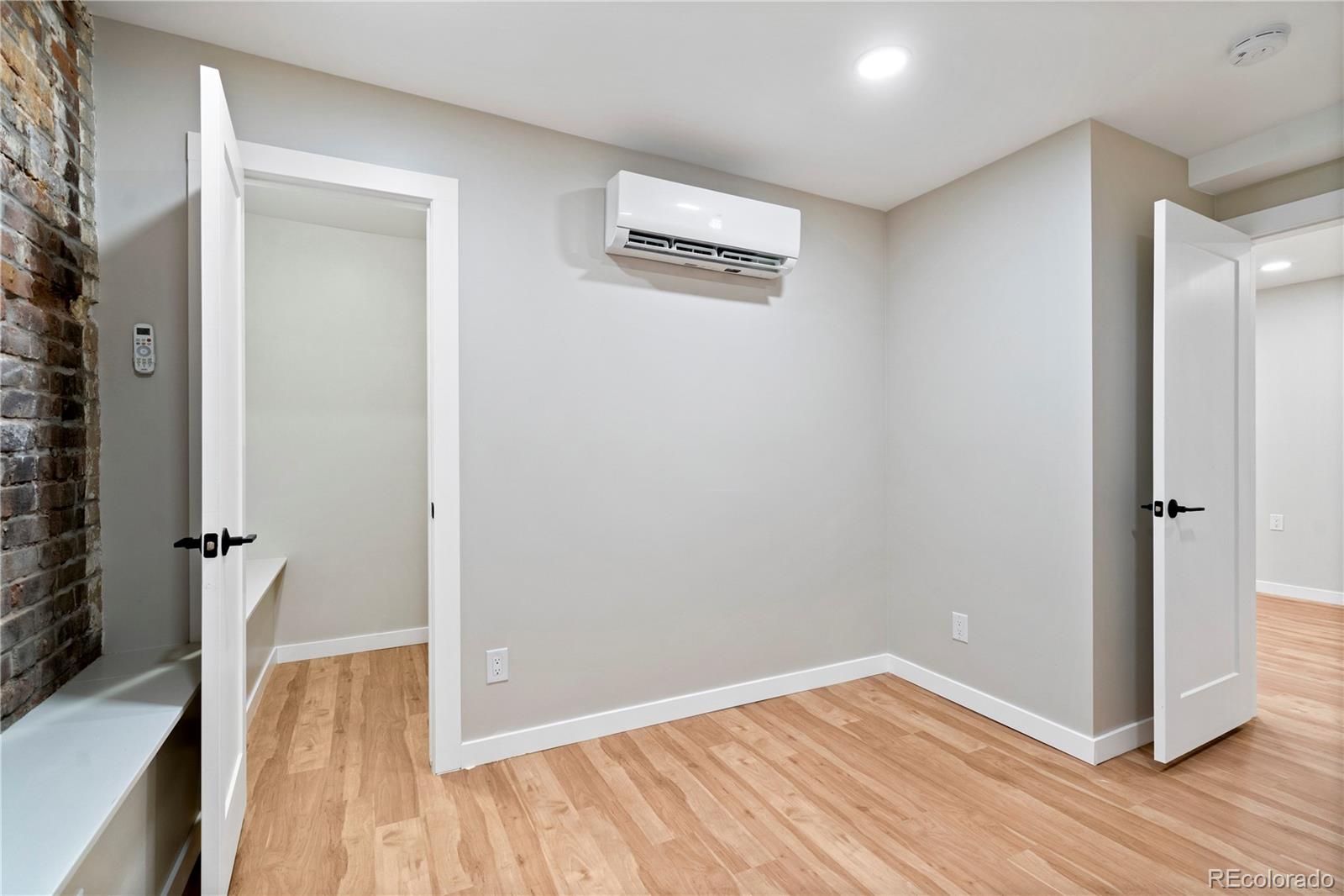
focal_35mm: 16
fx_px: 597
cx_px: 672
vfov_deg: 73.7
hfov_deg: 96.7
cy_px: 448
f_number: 6.3
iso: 500
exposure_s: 1/20
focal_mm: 16
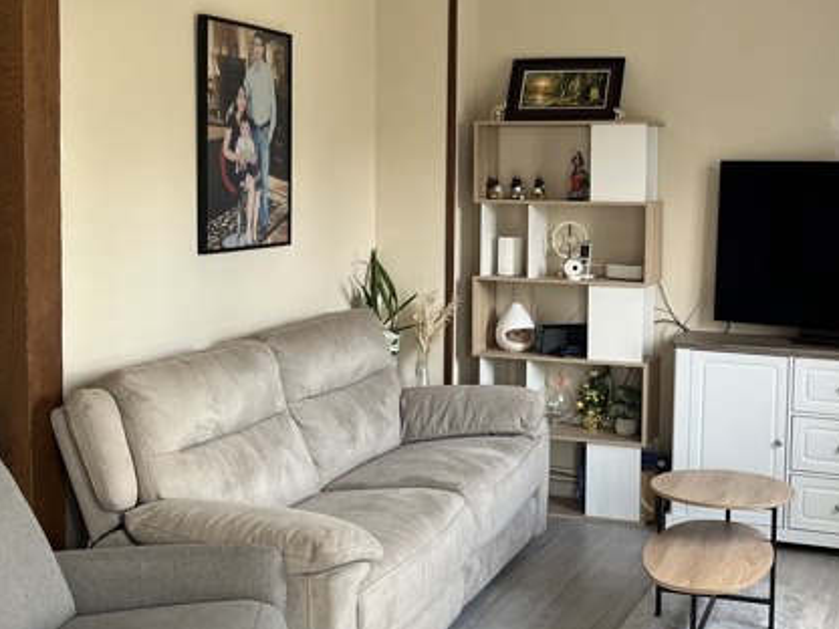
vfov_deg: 29.1
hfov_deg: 38.1
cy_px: 264
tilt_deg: -3.8
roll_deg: -0.8
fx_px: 1212
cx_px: 480
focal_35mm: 50
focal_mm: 5.1
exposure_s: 1/106
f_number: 1.6
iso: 125
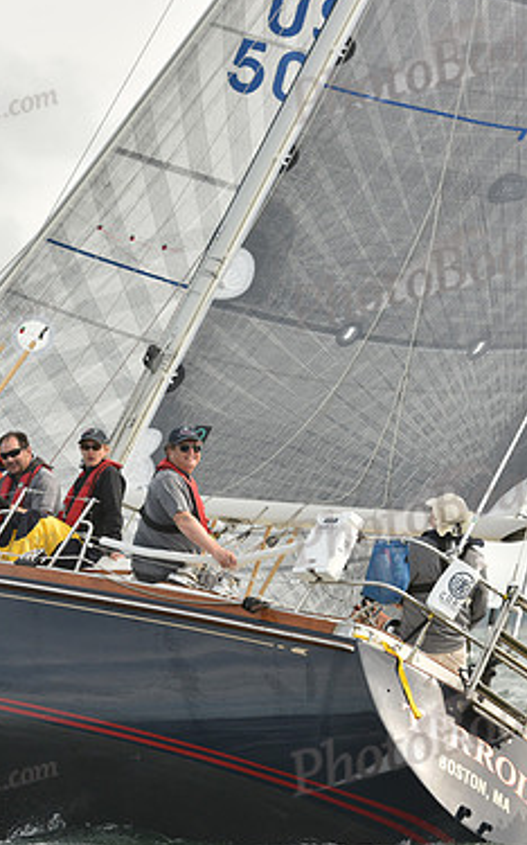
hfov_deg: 6.2
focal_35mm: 213
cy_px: 422
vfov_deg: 9.9
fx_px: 4900
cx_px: 176
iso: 320
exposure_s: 1/1250
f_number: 6.3
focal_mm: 135
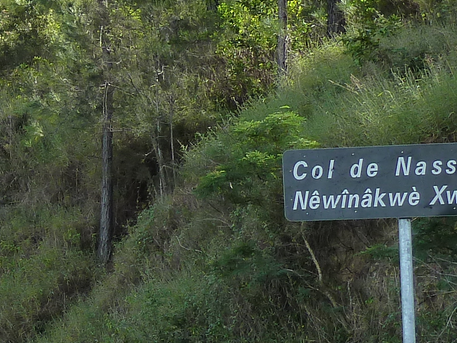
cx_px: -198
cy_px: 200
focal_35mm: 154
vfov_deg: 9.6
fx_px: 2033
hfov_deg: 12.3
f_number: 4
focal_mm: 6.9
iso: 125
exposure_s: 1/200
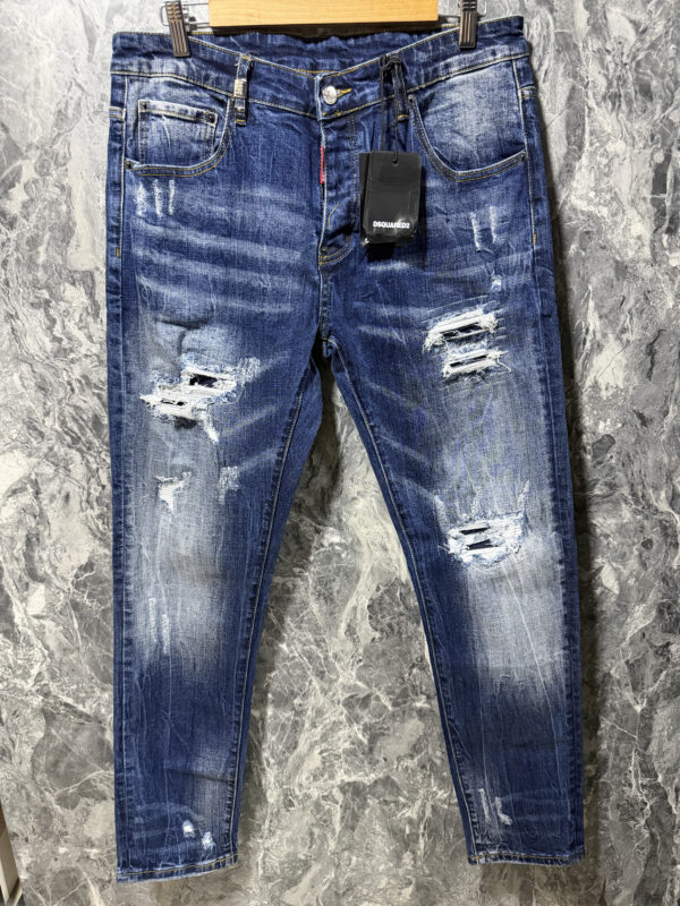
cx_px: 340
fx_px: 629
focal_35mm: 24
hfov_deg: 56.8
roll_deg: +1.7
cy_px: 453
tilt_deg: -16.8
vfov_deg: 71.6
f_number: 1.78
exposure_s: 1/40
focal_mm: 6.76
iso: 640
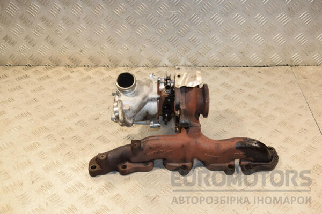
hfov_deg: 46.4
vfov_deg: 31.9
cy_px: 107
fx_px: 376
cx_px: 161
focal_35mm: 42
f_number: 7.1
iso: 800
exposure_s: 1/200
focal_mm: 28
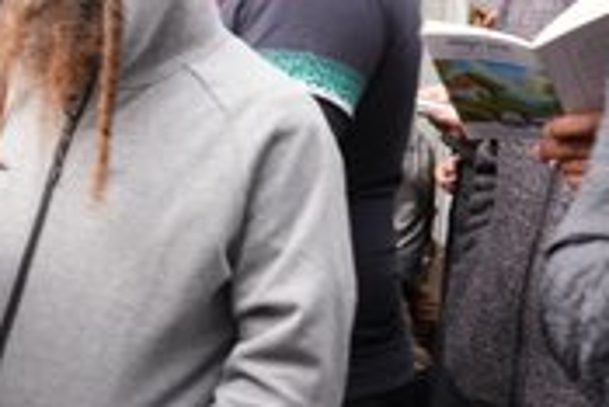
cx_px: 52
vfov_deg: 19.2
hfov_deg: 27.3
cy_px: 127
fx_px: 1202
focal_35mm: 71
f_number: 5.6
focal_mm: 31
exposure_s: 1/40
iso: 80
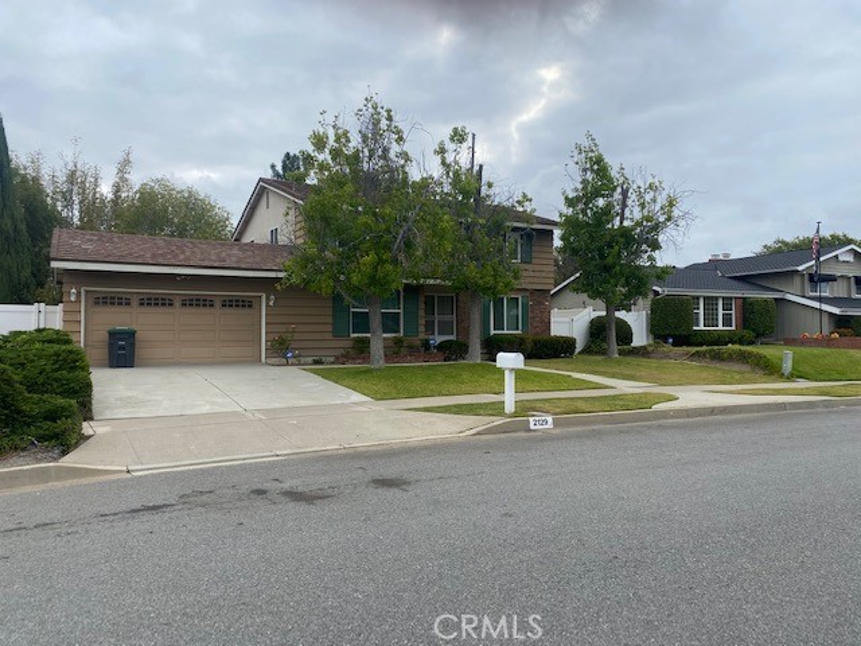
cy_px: 323
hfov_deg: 67.3
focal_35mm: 26
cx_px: 430
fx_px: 647
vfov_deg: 53.1
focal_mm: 4.25
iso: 32
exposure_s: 1/1522
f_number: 1.8
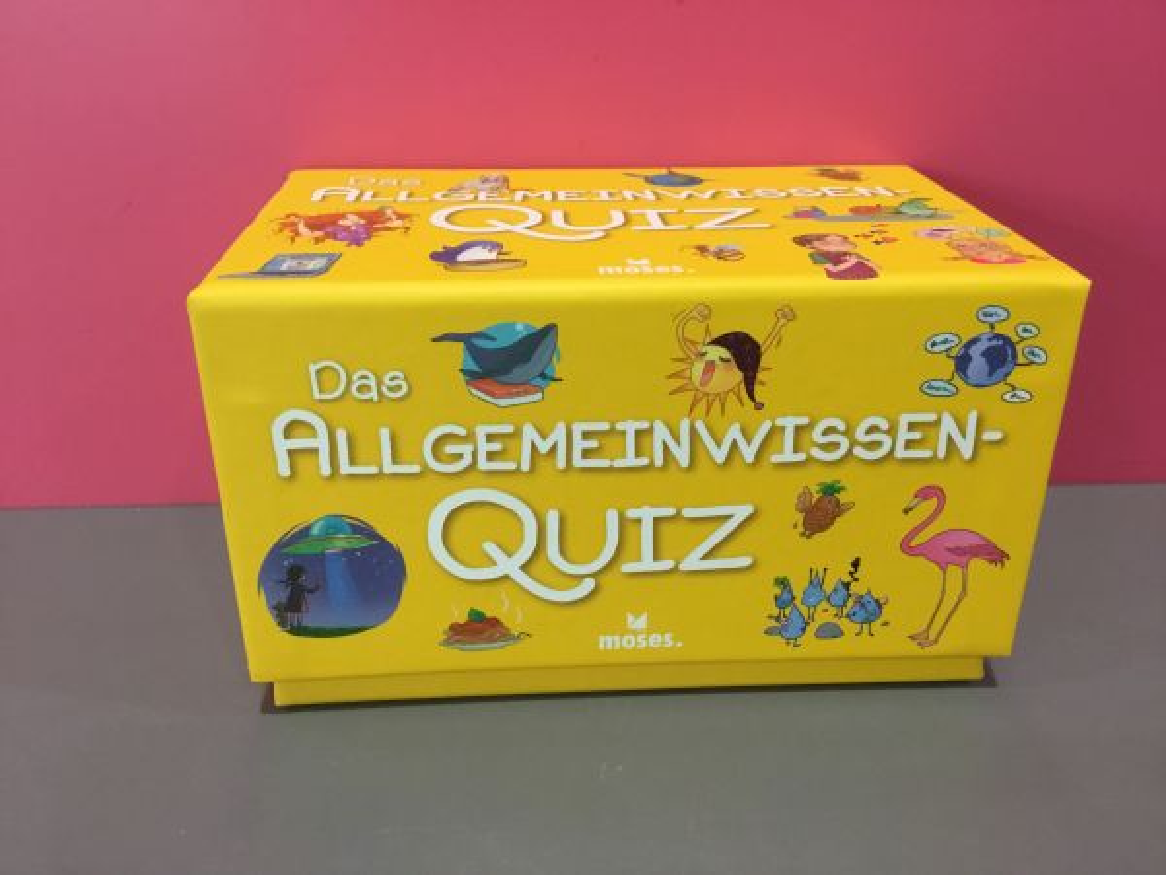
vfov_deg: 45.4
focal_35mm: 31
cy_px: 438
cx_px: 583
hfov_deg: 58.4
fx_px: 1044
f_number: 2.4
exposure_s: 1/33
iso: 160
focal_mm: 3.3
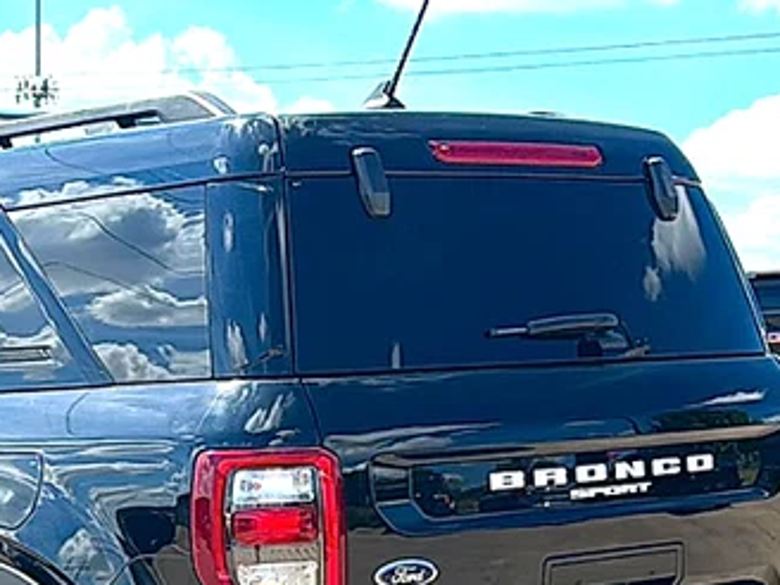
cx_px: 133
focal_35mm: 79
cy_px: 553
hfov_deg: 24.2
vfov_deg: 18.3
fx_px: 1780
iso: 80
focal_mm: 6.86
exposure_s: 1/3623
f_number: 1.78
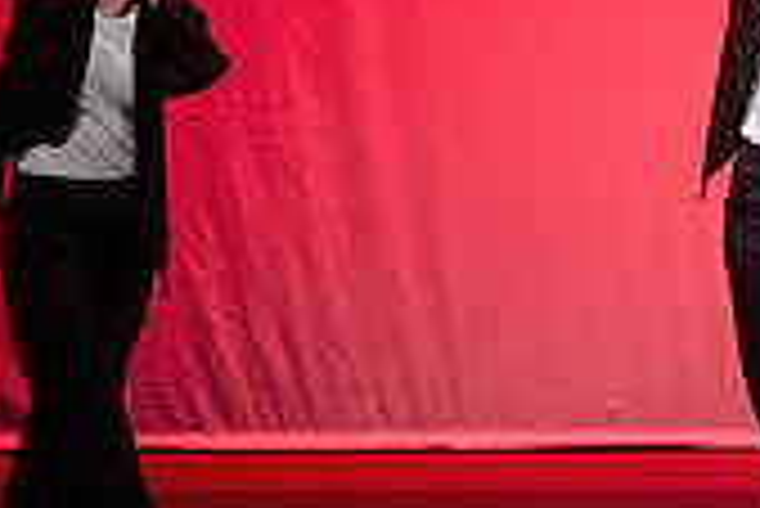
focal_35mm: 443
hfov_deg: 4.6
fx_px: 9360
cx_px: 1125
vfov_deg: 3.1
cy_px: 87
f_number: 2.8
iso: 1250
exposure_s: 1/400
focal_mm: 116
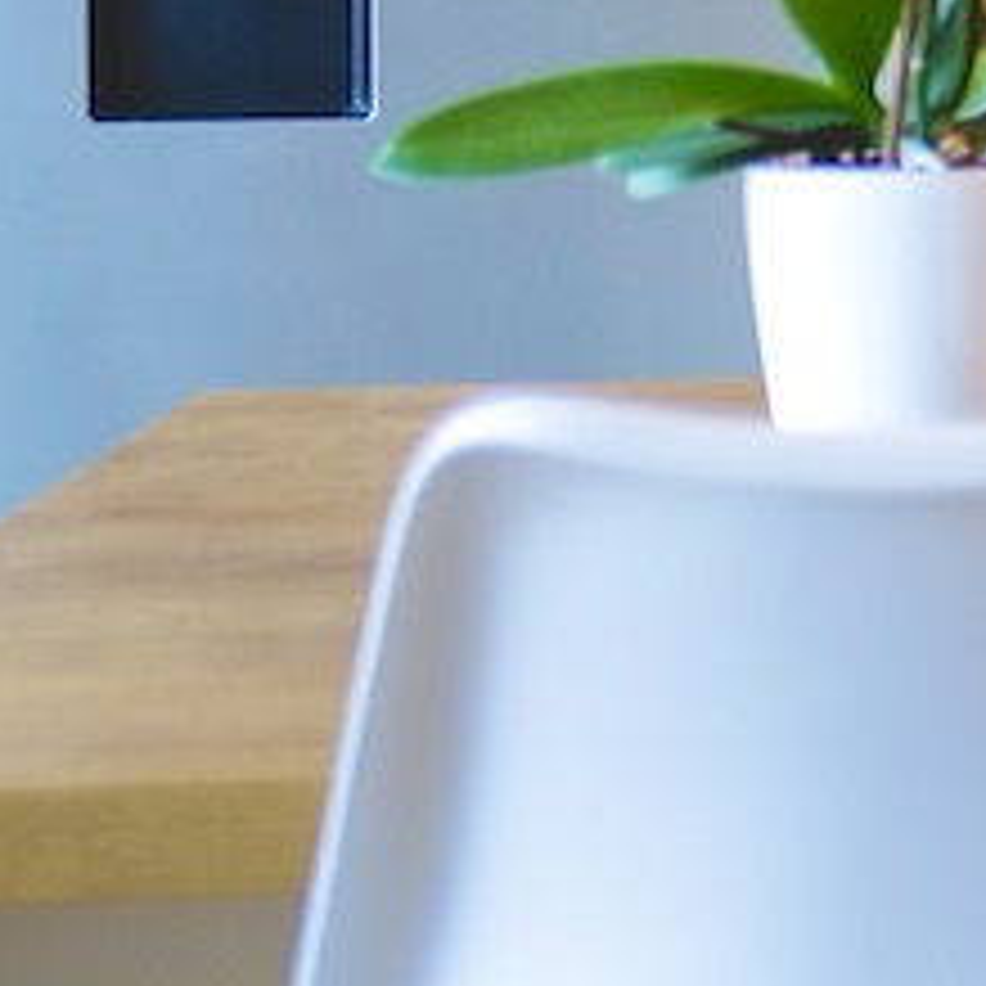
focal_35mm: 209
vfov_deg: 8.3
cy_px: -236
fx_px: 6735
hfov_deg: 7.1
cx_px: 3341
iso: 160
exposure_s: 1/80
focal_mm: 28
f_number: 1.7
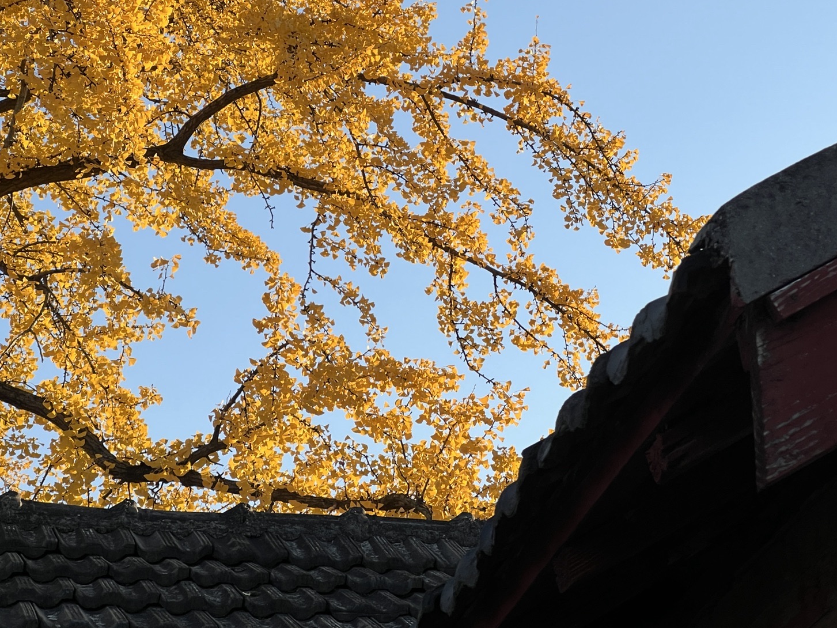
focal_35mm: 106
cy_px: 235
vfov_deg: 14.0
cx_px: 502
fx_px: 2563
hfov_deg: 18.5
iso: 32
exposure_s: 1/415
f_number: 2.8
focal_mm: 9
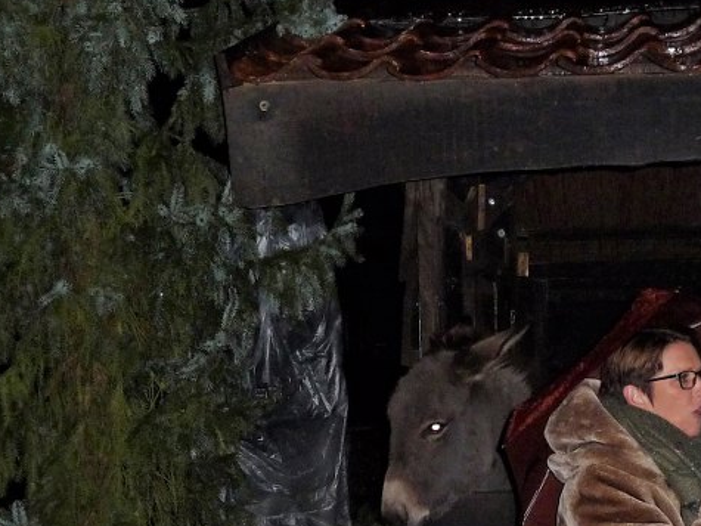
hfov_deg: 28.0
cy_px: 476
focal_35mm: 69
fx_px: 1397
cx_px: 455
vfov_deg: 20.8
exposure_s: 1/200
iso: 320
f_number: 3.5
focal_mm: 5.3
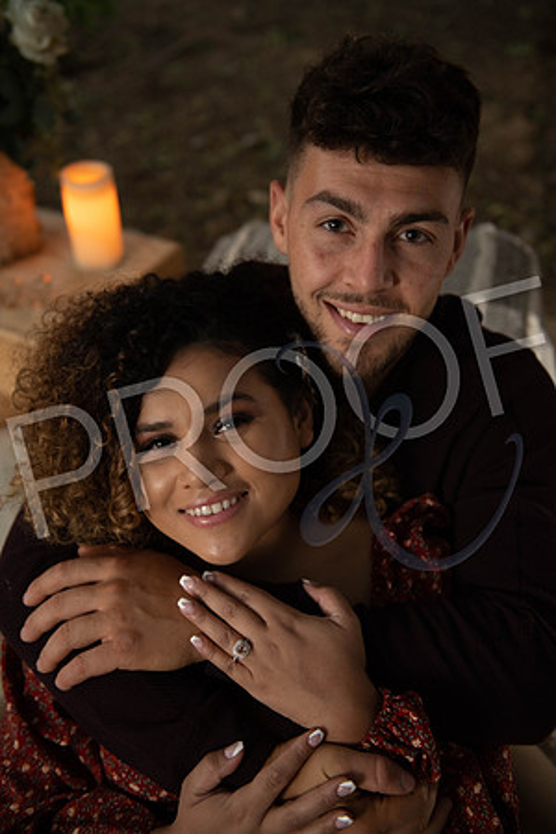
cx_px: 278
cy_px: 417
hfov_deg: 33.4
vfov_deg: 48.5
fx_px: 927
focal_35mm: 40
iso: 640
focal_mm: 40
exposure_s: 1/60
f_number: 2.8
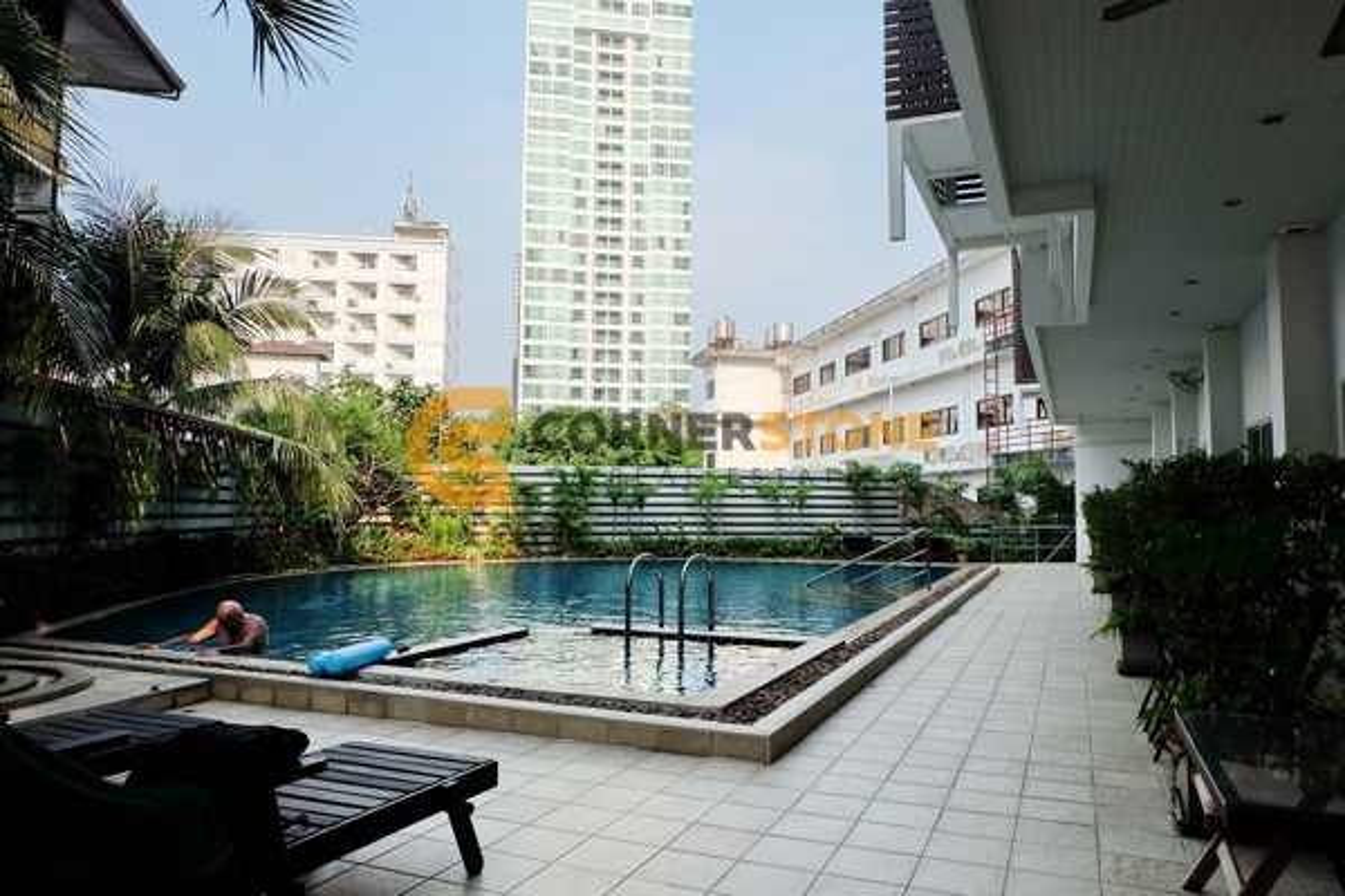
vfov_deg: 53.1
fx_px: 897
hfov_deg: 73.7
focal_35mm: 24
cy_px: 448
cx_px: 672
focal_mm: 16
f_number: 9
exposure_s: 1/350
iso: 400
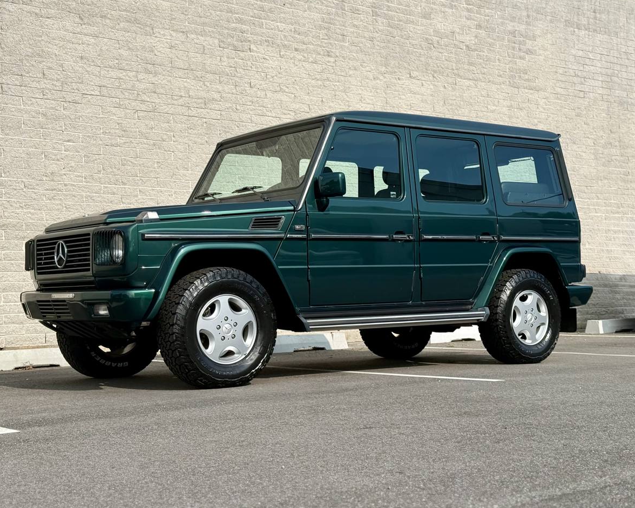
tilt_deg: +3.2
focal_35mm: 51
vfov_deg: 29.7
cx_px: 334
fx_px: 959
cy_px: 253
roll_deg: -1.8
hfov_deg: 36.6
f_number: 1.78
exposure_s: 1/5587
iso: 80
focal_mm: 6.76
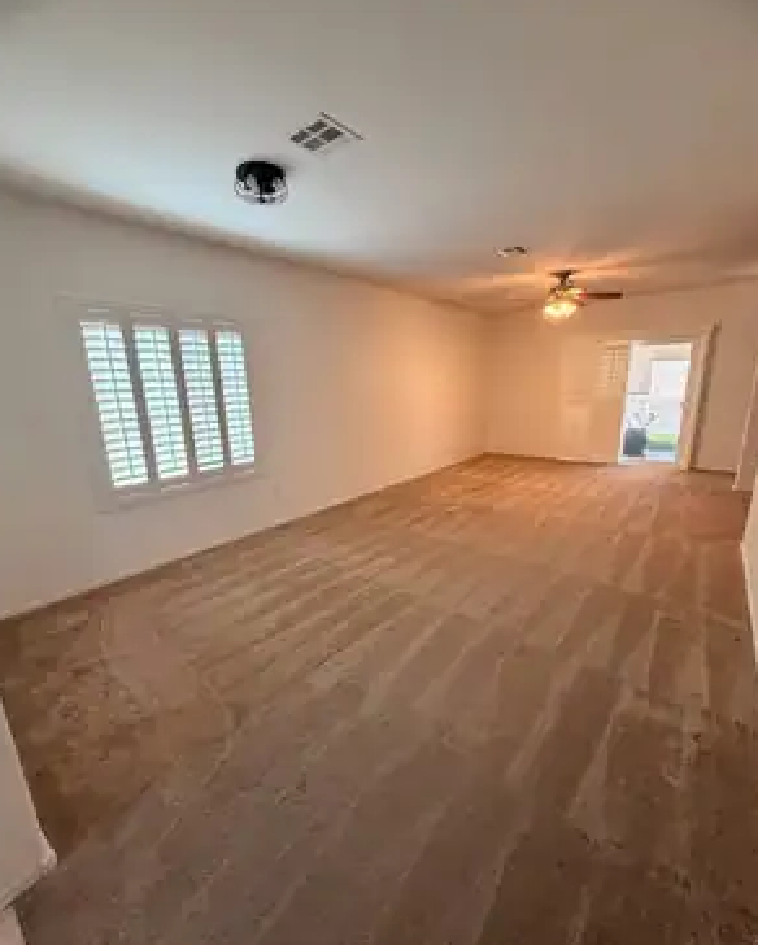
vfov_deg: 96.7
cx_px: 374
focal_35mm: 15
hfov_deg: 84.1
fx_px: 420
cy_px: 496
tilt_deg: -15.3
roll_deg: +2.2
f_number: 2.2
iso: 200
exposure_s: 1/120
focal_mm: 2.22
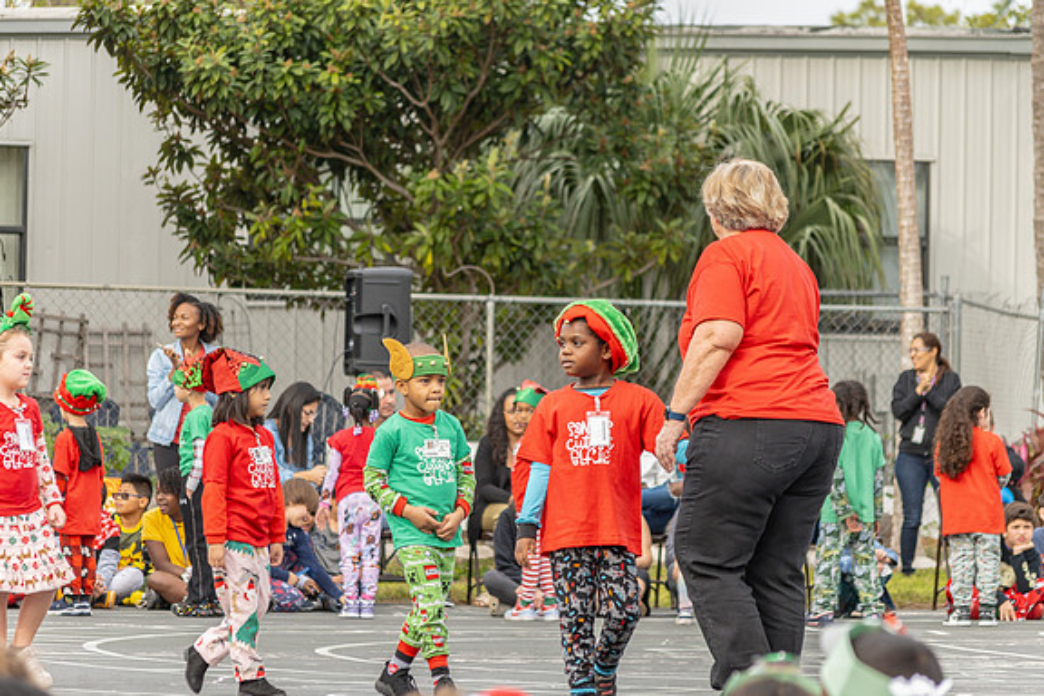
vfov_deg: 6.7
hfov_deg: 10.1
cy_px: 347
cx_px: 522
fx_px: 5916
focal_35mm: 204
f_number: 5.6
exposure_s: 1/250
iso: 200
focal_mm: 135
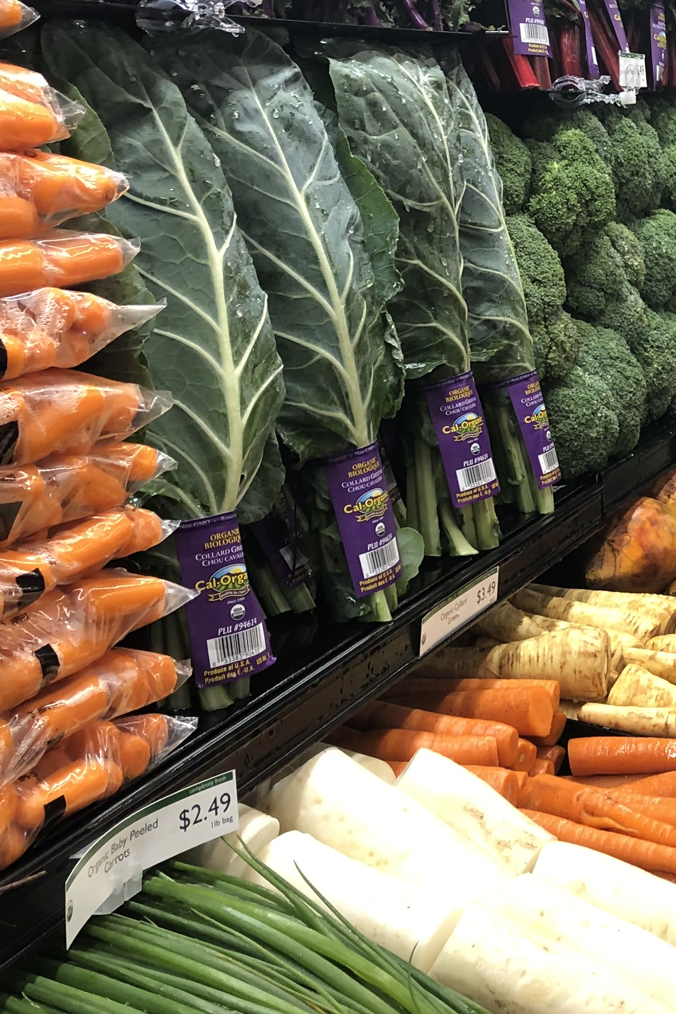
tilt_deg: -8.8
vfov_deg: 33.3
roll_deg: +0.0
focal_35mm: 60
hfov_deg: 20.1
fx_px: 1690
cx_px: 956
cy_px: 397
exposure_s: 1/30
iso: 32
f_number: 1.8
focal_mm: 3.99
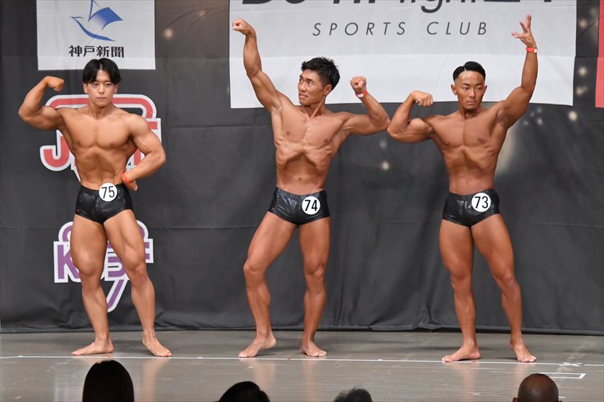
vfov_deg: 6.8
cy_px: 201
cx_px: 302
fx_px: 3388
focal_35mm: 202
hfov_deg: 10.2
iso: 6400
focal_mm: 135
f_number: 5.6
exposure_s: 1/400
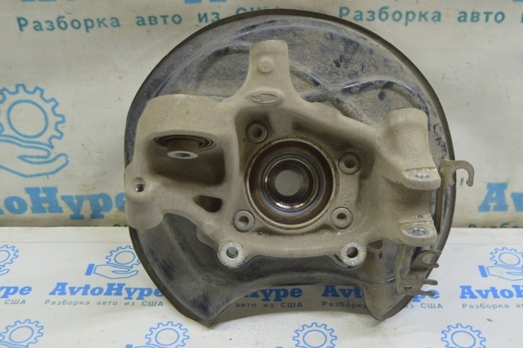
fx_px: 675
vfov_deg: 28.9
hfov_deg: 42.4
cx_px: 262
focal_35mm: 46
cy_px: 174
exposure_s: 1/20
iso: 400
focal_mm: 31
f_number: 5.6
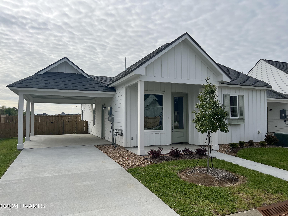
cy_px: 108
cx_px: 144
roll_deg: +0.2
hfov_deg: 67.3
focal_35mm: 26
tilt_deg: +1.7
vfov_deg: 53.1
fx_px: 216
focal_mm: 5.7
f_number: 1.5
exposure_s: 1/8000
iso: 50
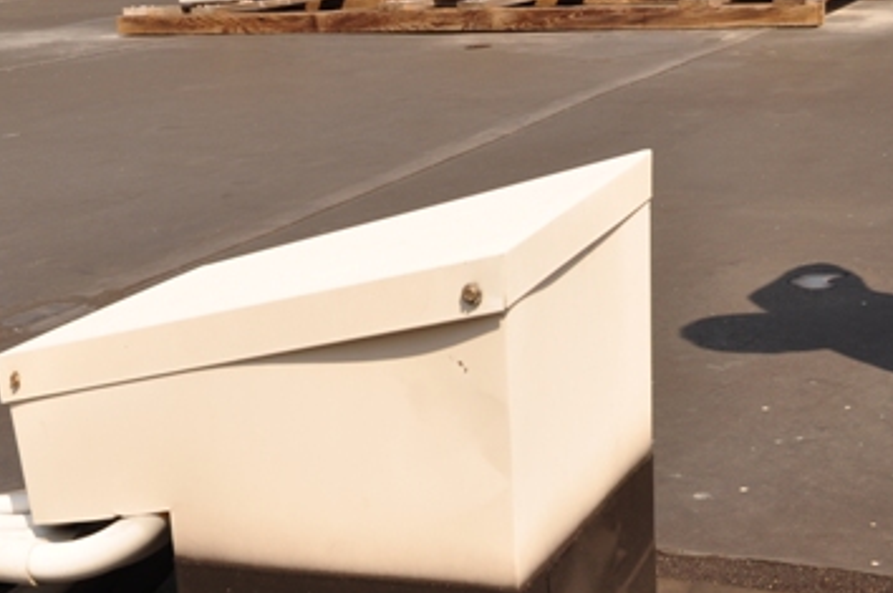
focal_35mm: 65
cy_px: 514
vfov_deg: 20.5
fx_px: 1610
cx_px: 441
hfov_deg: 31.0
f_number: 9
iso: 200
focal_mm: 24
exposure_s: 1/400
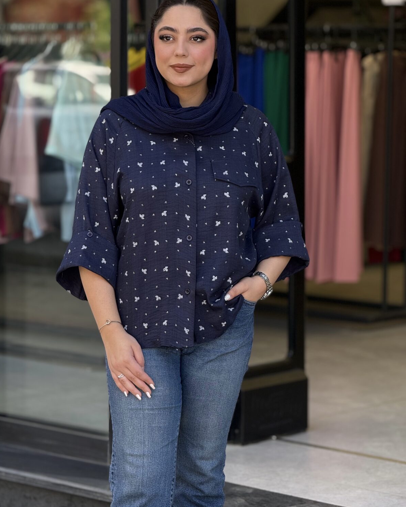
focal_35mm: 126
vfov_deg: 15.3
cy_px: 243
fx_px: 1892
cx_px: 202
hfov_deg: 12.2
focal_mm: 15.66
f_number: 2.8
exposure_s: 1/139
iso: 50
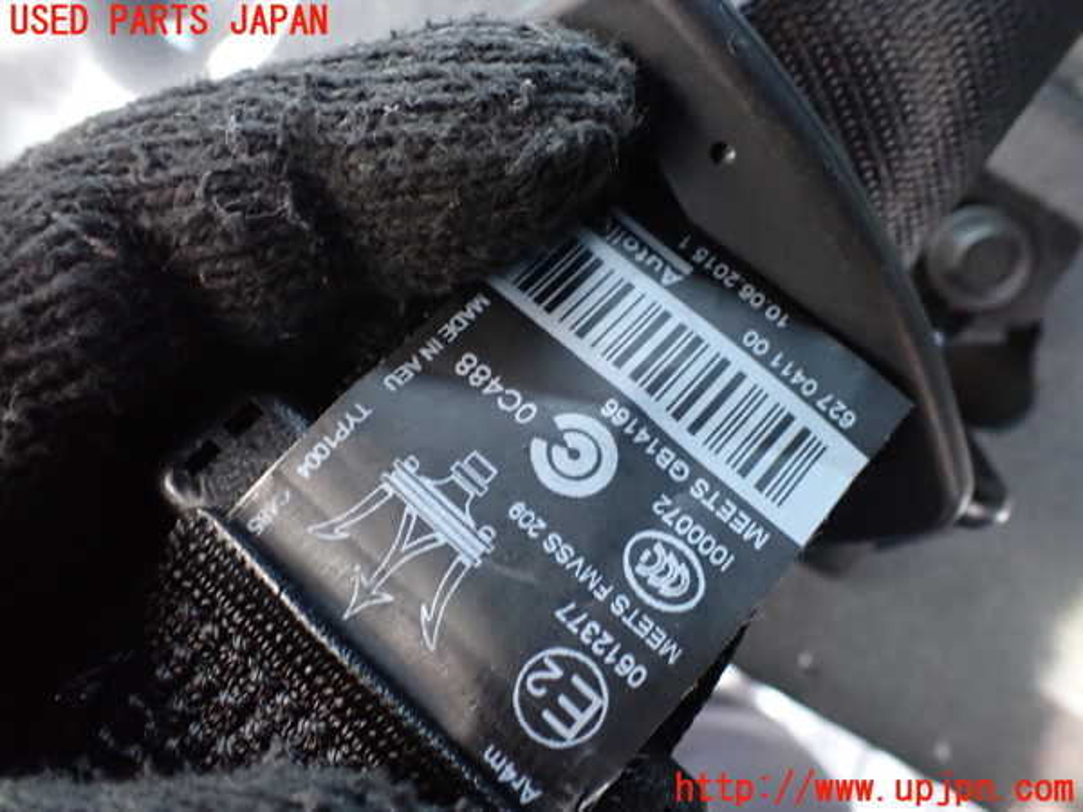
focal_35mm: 30
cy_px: 406
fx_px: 939
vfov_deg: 46.8
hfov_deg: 60.0
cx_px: 542
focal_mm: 5.4
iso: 1250
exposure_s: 1/30
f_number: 2.3
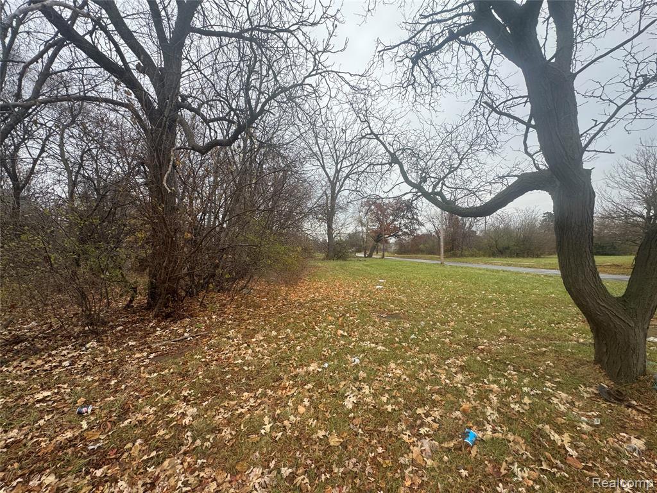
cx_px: 328
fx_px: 266
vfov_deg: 85.7
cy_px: 246
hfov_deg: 102.1
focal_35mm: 14
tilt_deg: -2.5
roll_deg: +3.0
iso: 40
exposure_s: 1/505
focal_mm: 2.22
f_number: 2.2
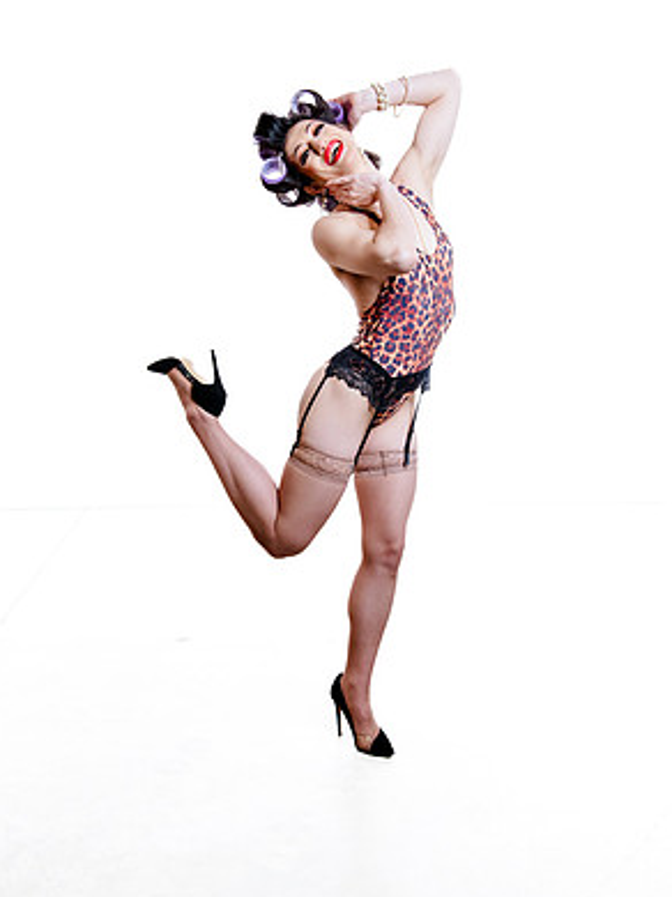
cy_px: 393
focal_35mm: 51
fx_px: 1322
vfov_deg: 37.5
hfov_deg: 28.5
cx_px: 335
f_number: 6.3
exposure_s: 1/160
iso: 2000
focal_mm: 46
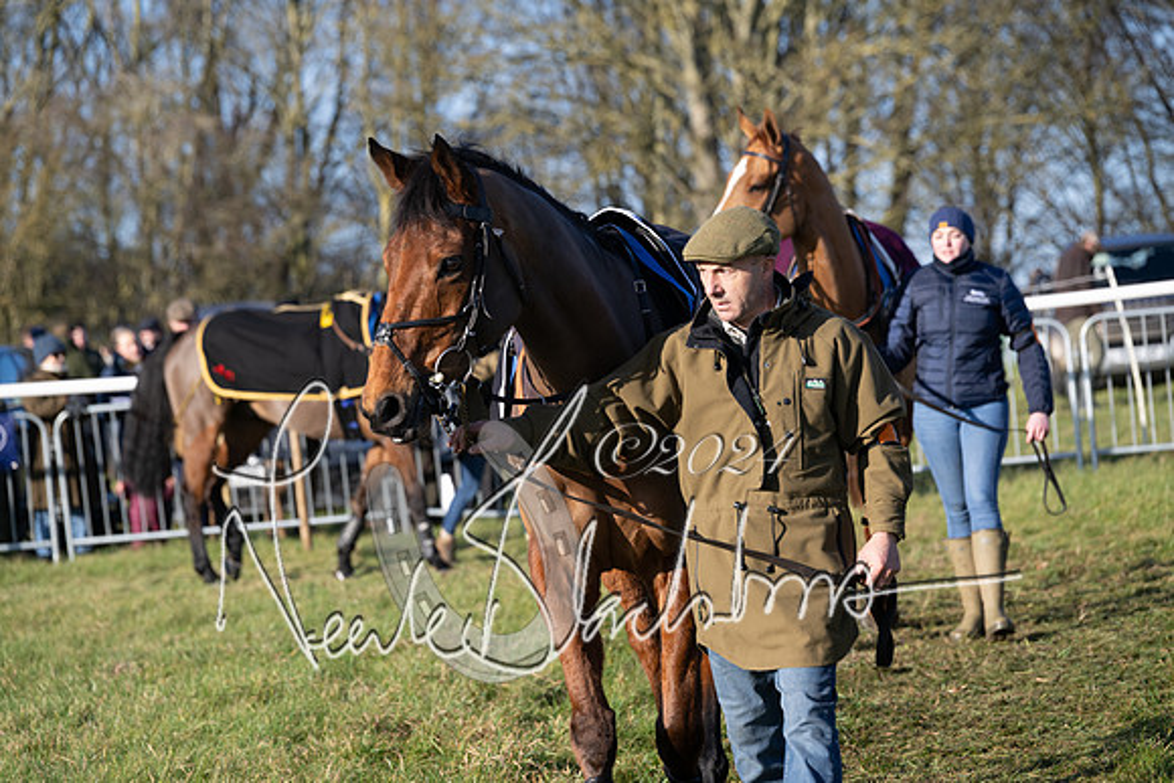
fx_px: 4893
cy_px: 392
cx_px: 587
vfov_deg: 9.2
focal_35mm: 150
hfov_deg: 13.7
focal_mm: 150
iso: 400
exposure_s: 1/1250
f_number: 5
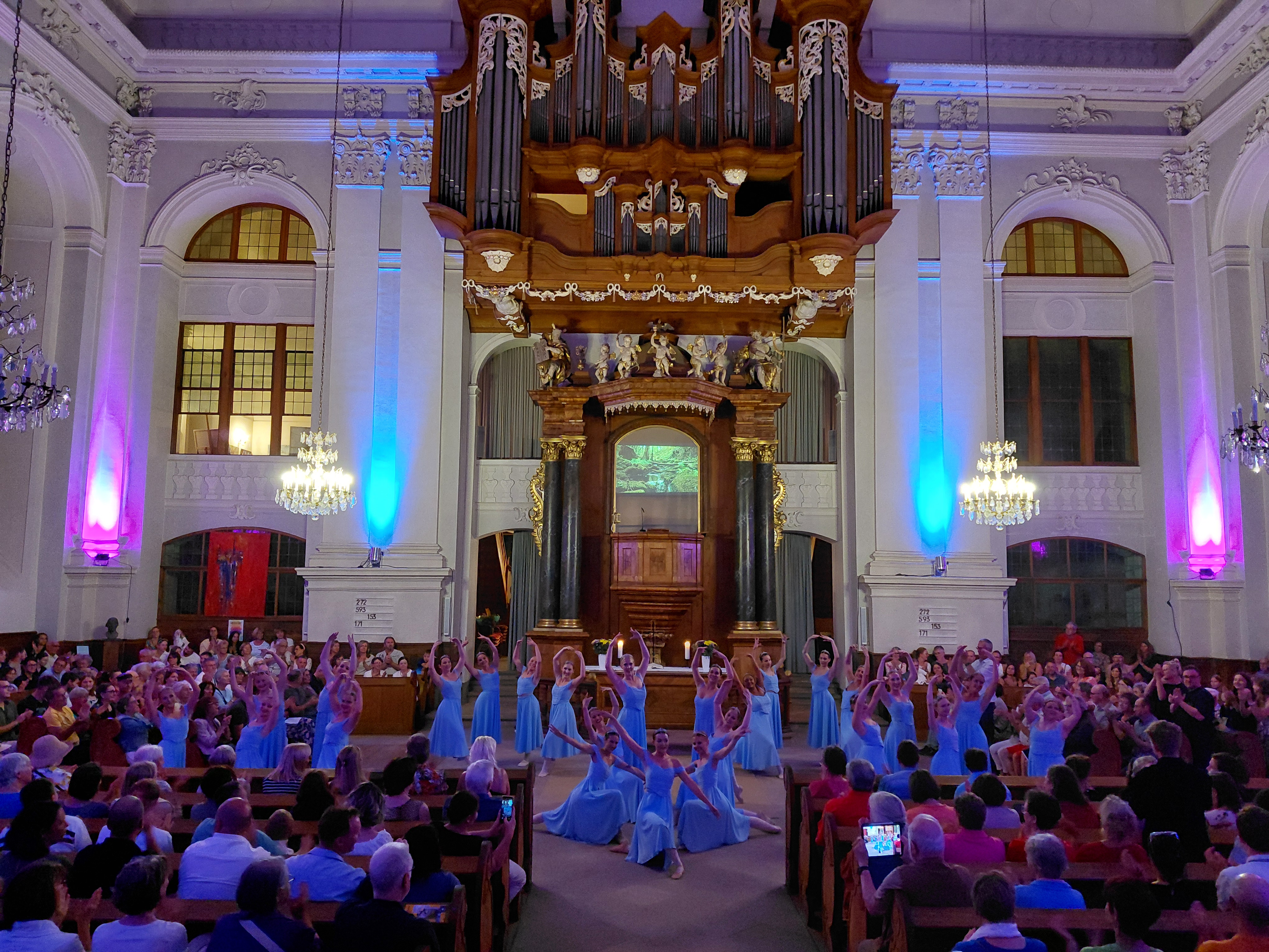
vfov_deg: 54.9
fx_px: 916
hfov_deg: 69.4
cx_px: 634
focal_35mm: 25
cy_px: 476
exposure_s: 1/25
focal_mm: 4.69
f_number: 1.8
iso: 640
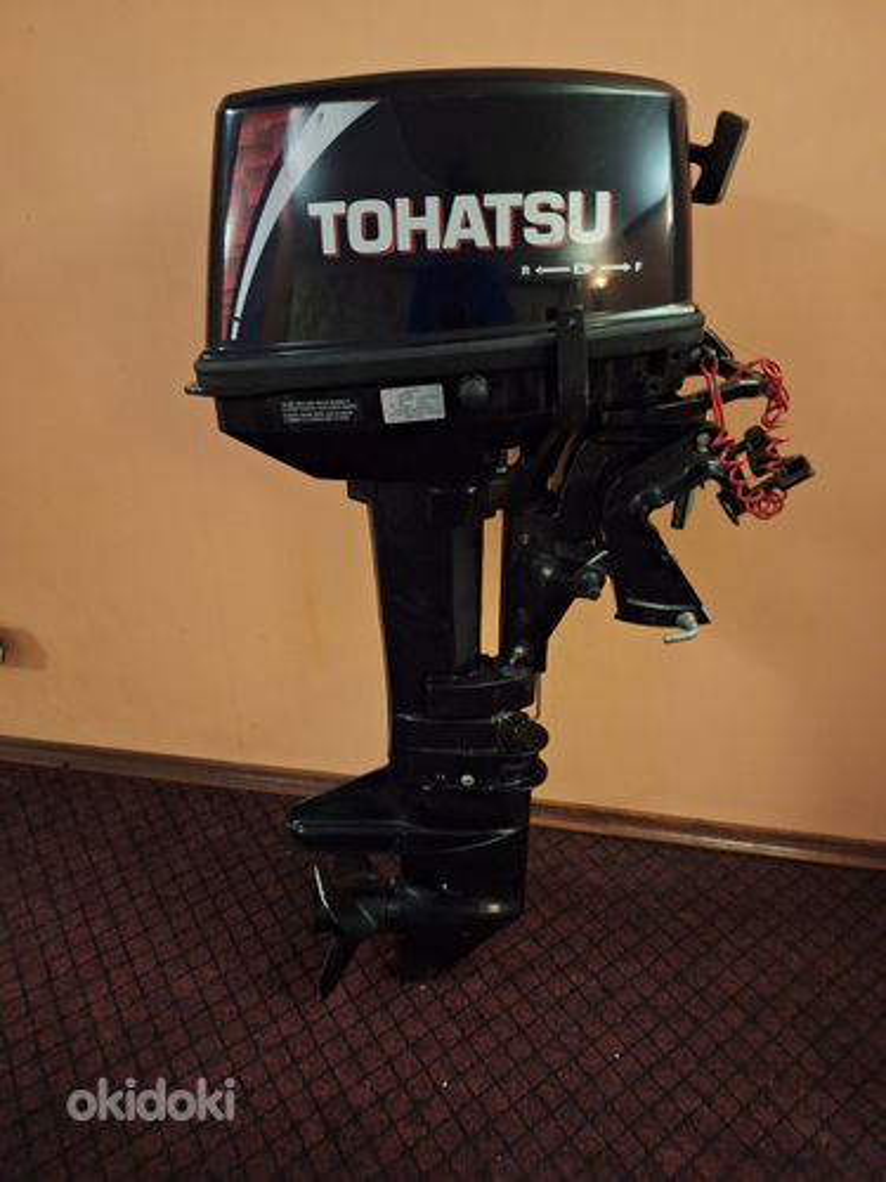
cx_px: 443
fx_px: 785
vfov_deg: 73.9
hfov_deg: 58.9
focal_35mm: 23
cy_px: 591
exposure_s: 1/20
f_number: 1.8
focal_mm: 5.54
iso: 800
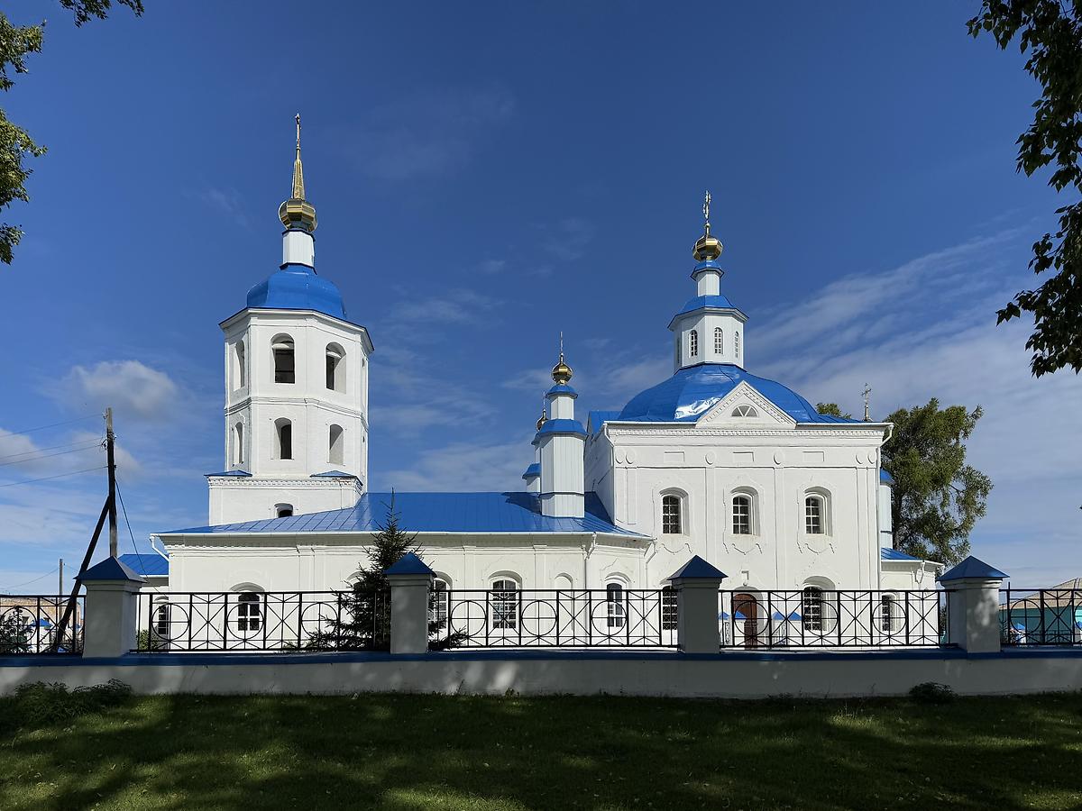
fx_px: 750
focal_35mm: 24
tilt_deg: +14.0
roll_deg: +0.7
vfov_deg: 56.8
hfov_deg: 71.6
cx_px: 541
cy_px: 406
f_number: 1.78
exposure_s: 1/12346
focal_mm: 6.76
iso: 80
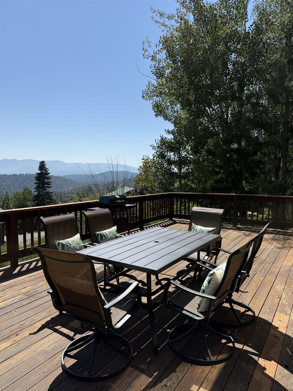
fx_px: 271
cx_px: 146
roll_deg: -0.7
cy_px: 196
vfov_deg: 71.6
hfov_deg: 56.8
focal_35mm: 24
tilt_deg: -4.2
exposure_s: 1/5714
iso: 80
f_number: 1.78
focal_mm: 6.76
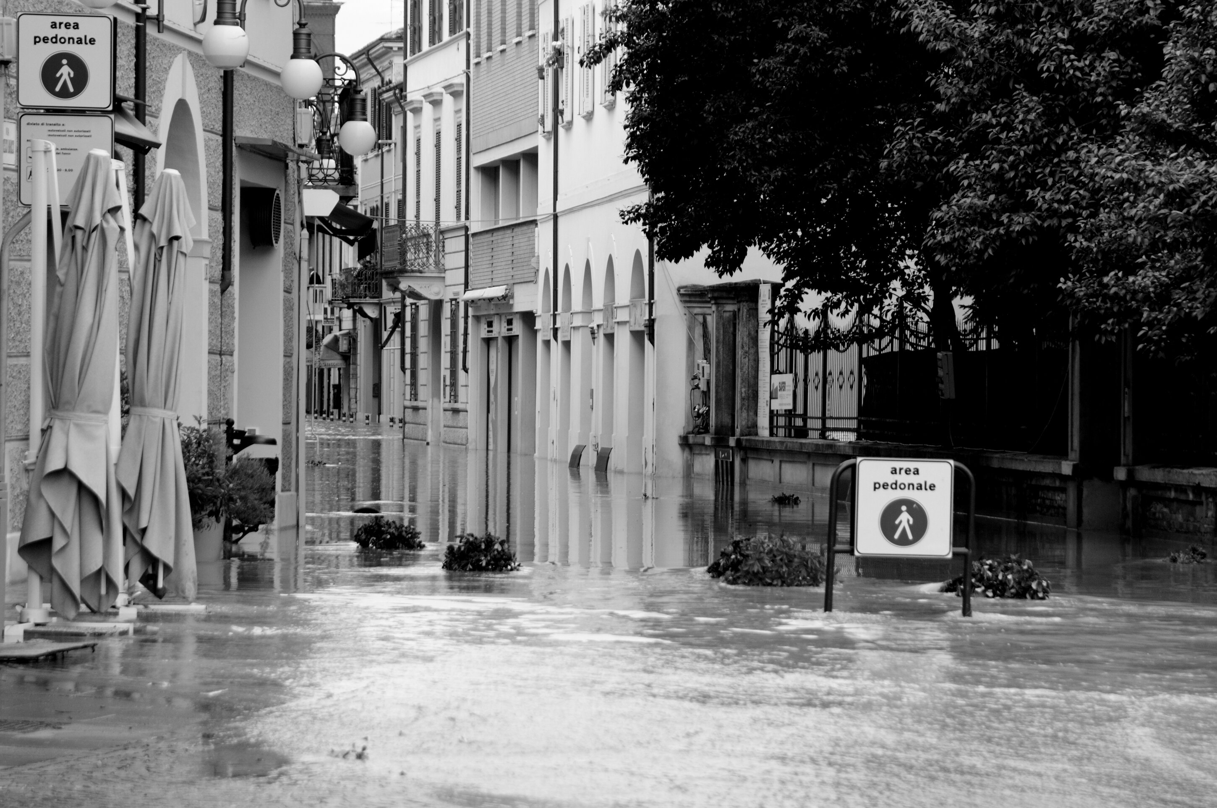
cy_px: 404
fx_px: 6077
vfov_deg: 7.6
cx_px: 608
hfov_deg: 11.4
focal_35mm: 180
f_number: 7.1
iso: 400
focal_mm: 120
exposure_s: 1/320
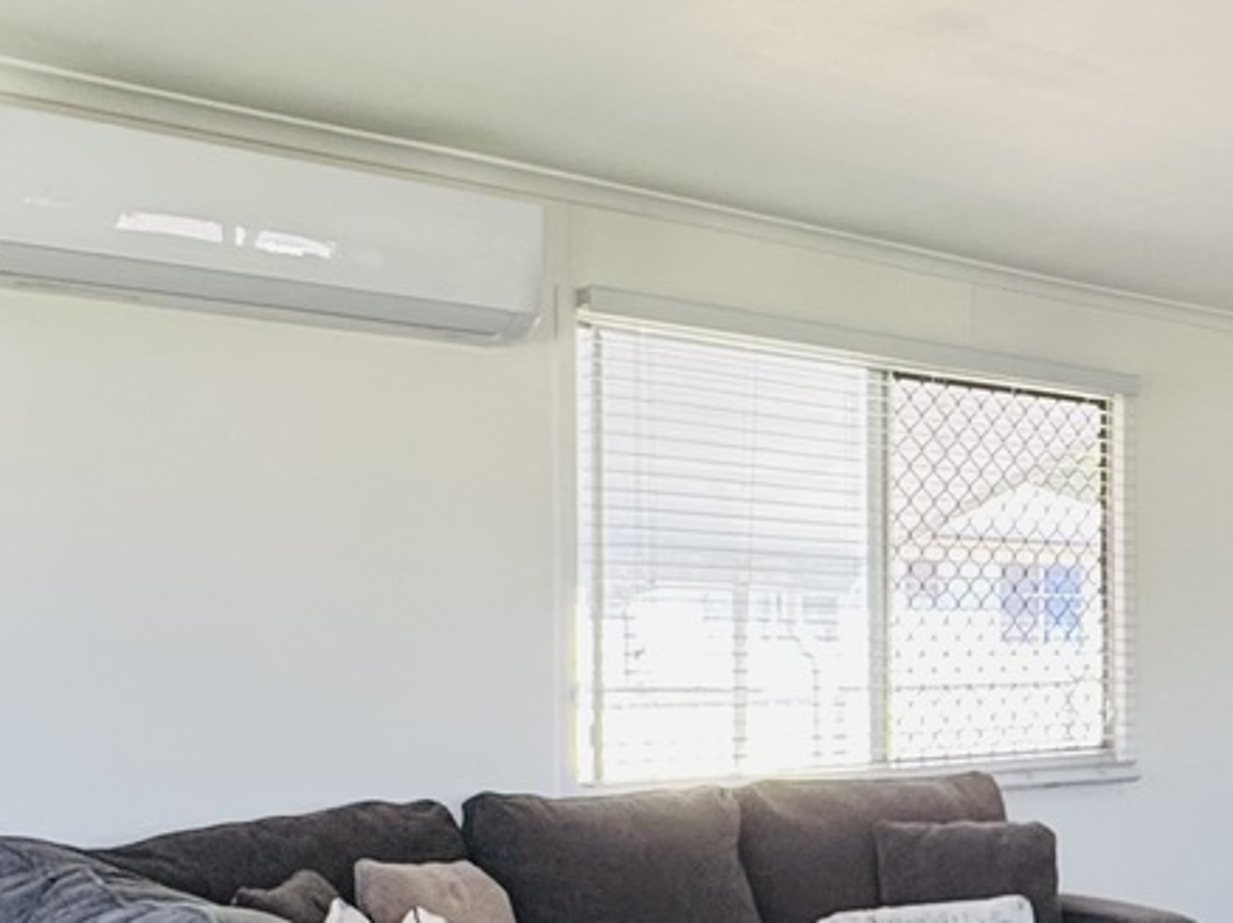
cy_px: 668
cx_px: 1289
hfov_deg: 35.1
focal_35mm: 48
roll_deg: +0.3
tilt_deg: -0.9
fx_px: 1709
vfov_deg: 29.8
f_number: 2.2
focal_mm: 2.22
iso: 200
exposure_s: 1/99
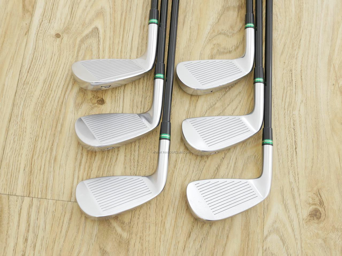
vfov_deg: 29.1
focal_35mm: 50
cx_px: 171
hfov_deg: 38.2
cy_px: 128
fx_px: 494
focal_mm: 25
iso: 1600
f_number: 4.5
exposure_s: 1/40
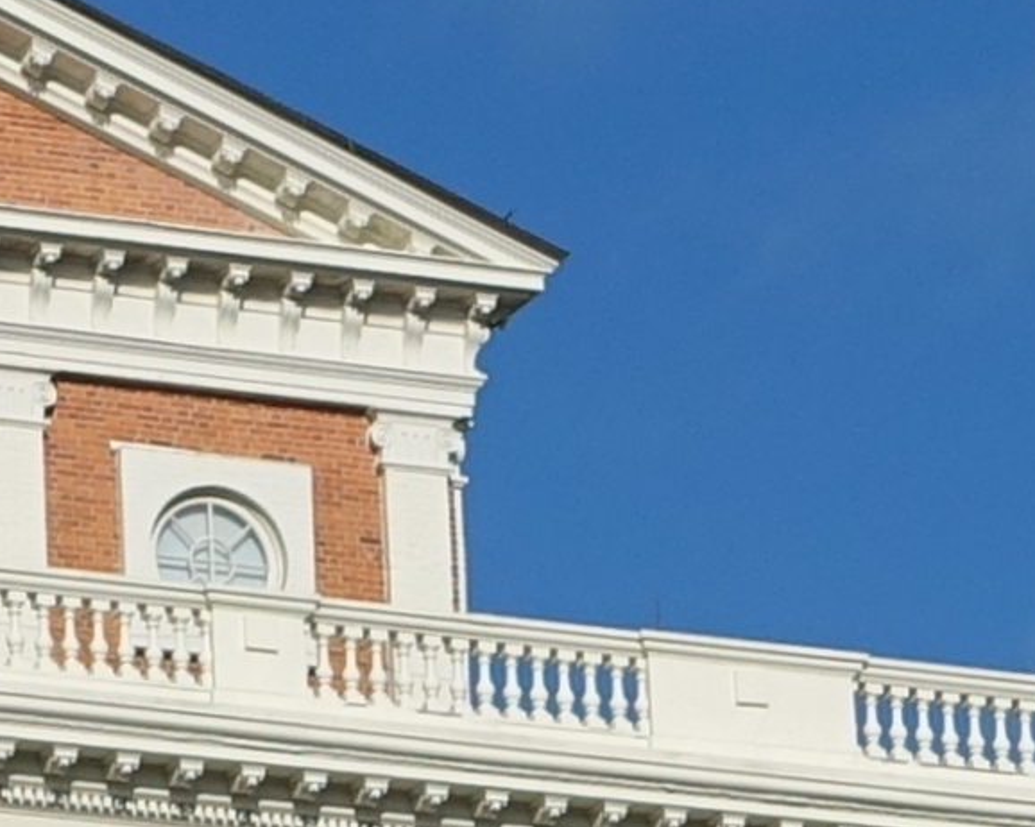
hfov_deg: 6.0
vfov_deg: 4.8
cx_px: -458
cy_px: 981
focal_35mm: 320
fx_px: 9799
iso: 125
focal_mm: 13.34
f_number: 4
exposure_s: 1/250
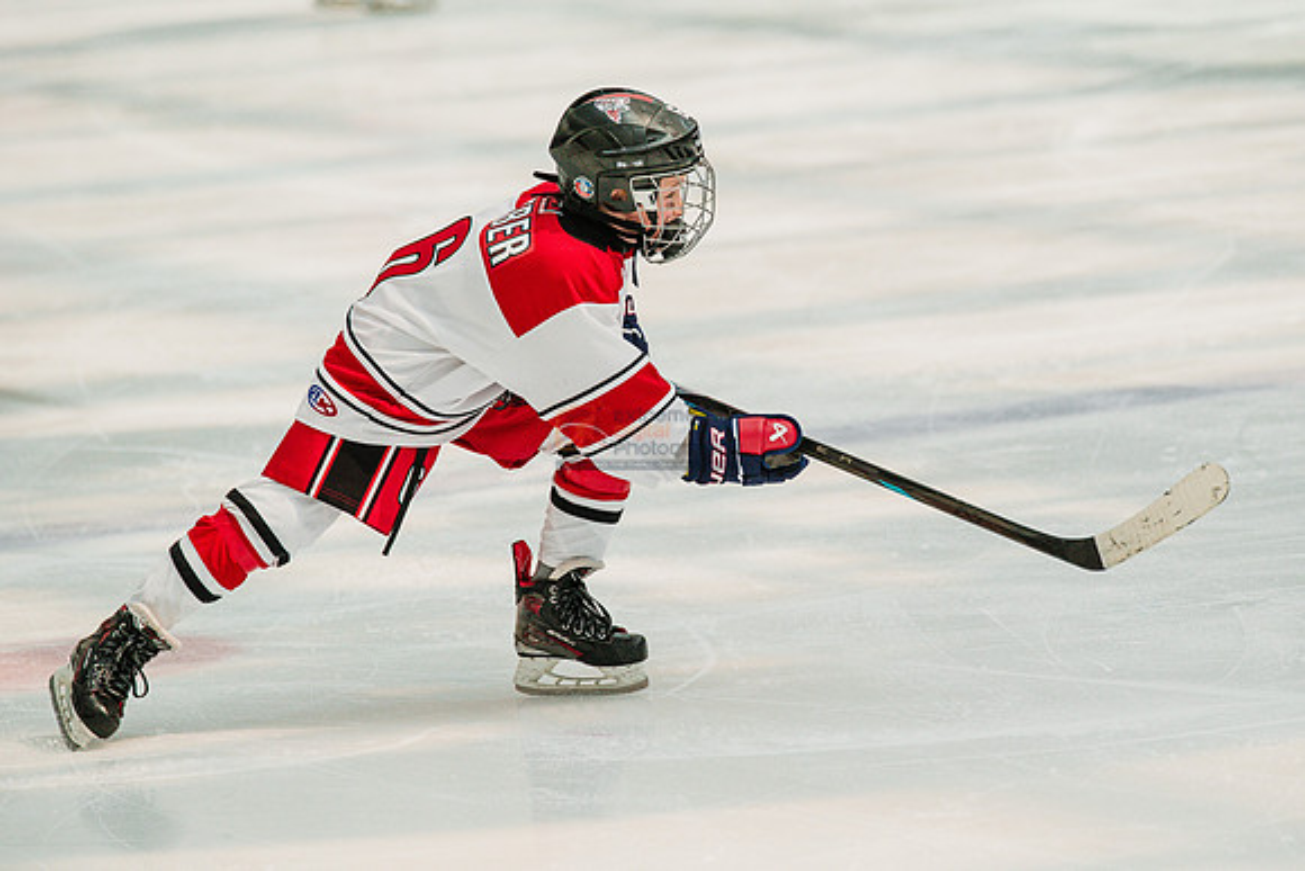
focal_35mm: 291
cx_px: 736
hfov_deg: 7.1
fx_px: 10557
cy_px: 434
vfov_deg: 4.7
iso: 1600
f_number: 4
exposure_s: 1/2500
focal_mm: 234
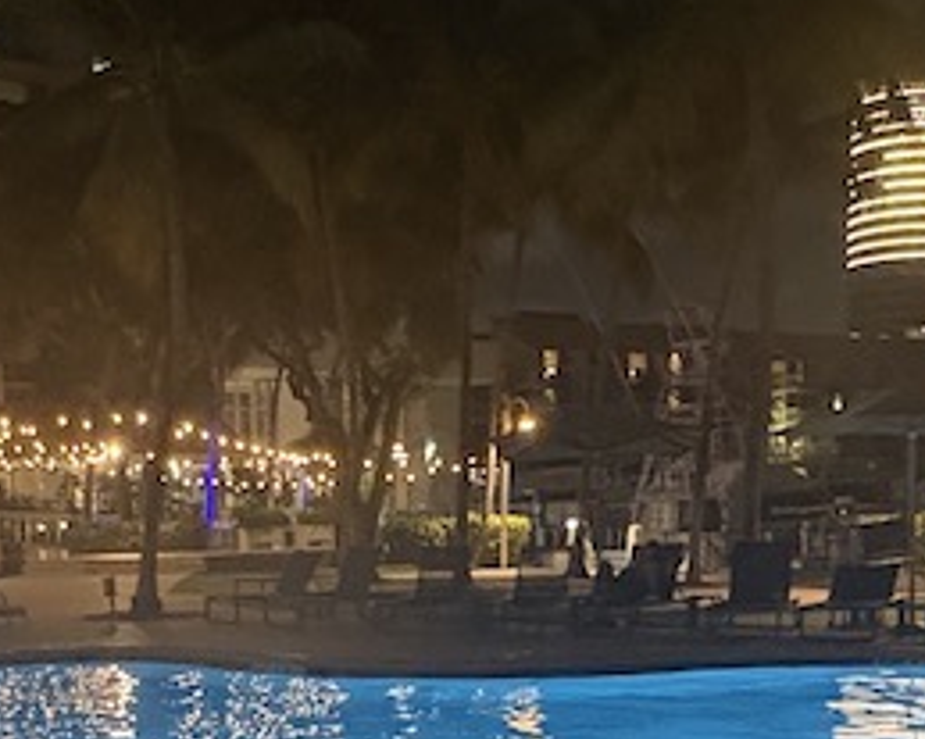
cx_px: 236
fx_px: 1478
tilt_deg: -5.8
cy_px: 650
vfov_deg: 27.2
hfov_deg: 34.1
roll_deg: +1.5
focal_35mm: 54
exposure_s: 1/30
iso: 1000
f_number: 2.2
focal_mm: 2.22
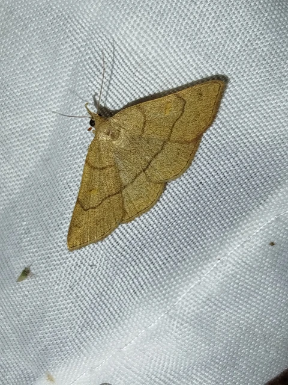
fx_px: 843
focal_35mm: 76
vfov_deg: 25.7
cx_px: 144
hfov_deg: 19.4
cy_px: 192
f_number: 1.7
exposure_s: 1/50
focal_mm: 5.31
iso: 80
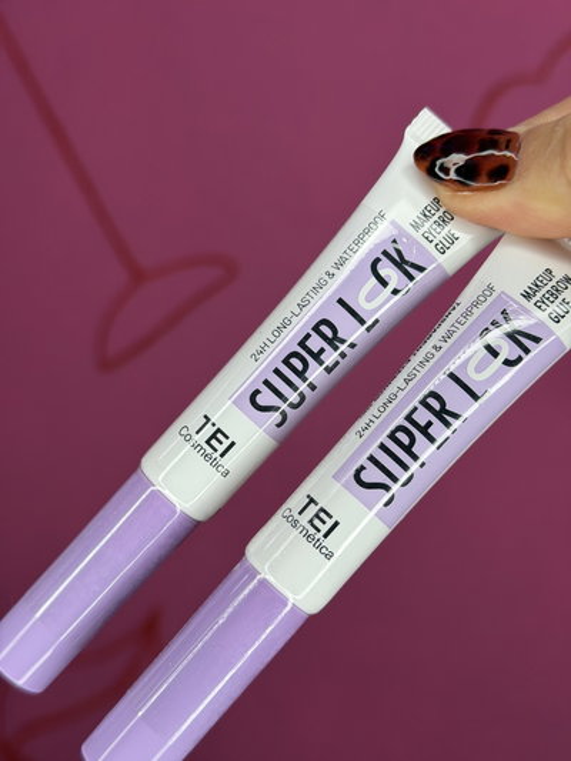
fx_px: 1055
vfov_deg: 39.6
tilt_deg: -11.1
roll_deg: -3.7
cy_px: 380
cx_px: 286
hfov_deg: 30.3
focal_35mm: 48
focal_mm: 6.76
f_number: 1.78
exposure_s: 1/100
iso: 64
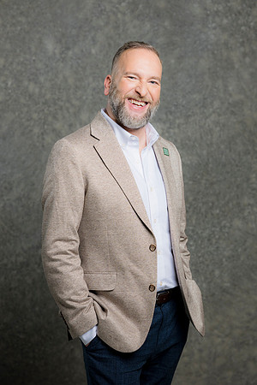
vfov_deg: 23.9
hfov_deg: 16.1
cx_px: 128
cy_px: 192
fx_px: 910
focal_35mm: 85
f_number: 5
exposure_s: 1/200
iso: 125
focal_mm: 85
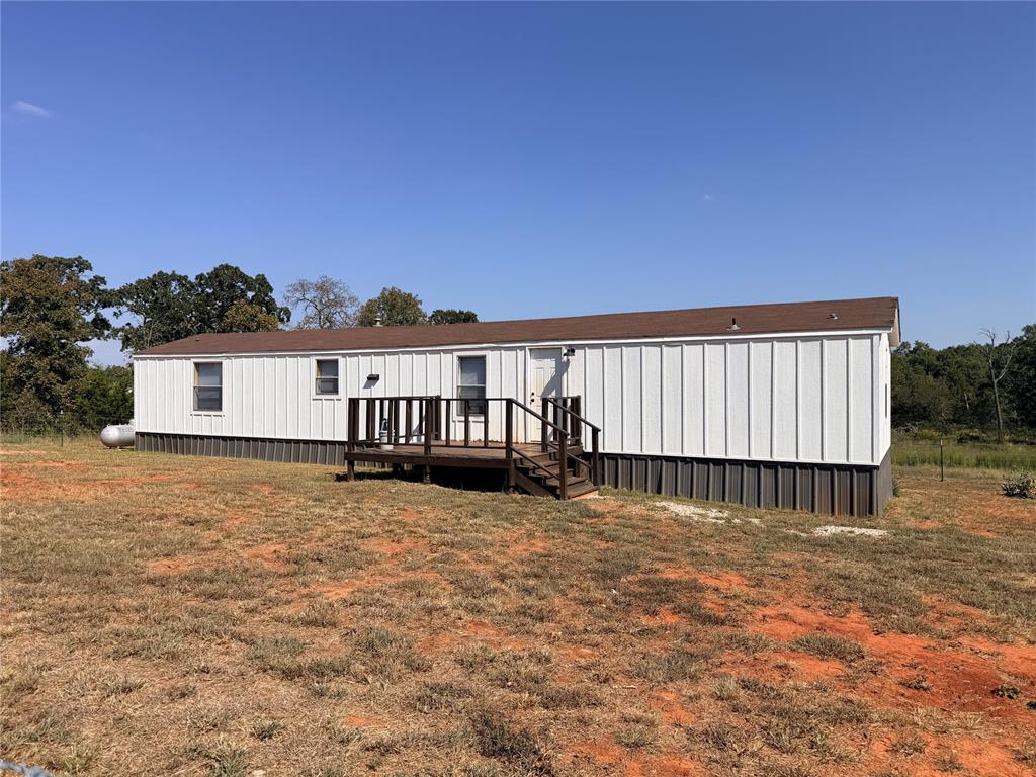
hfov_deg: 71.6
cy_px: 388
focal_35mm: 24
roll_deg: +0.5
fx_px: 718
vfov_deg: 56.8
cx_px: 518
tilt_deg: +0.6
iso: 80
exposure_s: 1/8130
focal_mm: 6.76
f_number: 1.78
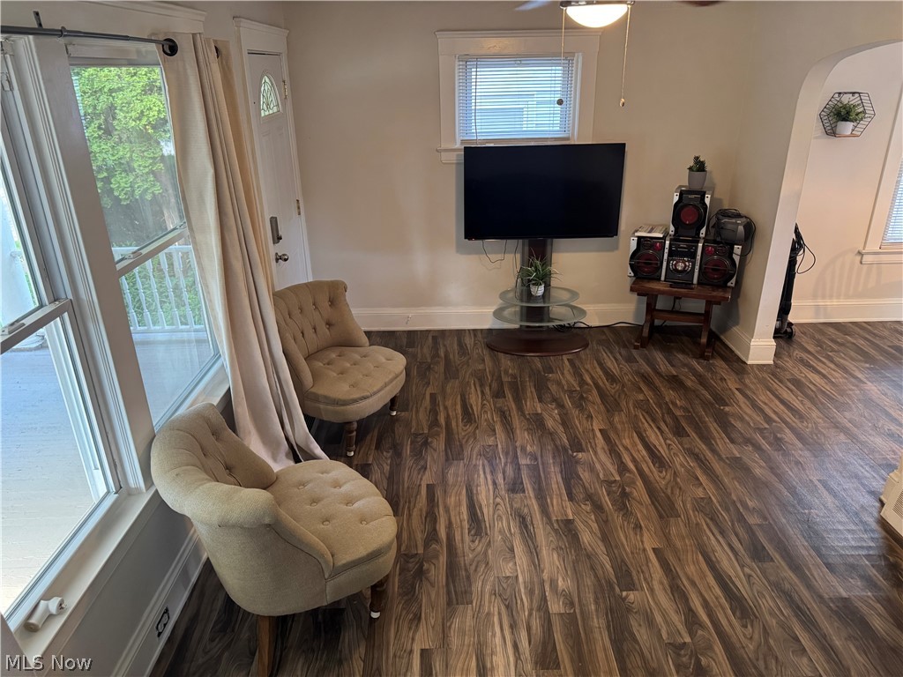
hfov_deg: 71.6
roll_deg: +0.9
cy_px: 338
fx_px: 626
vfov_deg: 56.8
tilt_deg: -22.3
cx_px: 452
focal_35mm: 24
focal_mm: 6.76
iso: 400
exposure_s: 1/60
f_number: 1.78
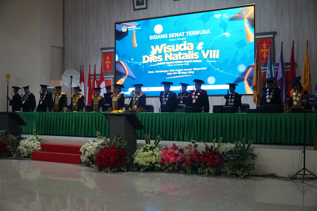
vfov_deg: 31.2
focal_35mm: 43
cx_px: 158
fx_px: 379
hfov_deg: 45.4
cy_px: 106
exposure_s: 1/160
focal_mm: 29
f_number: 4
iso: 3200
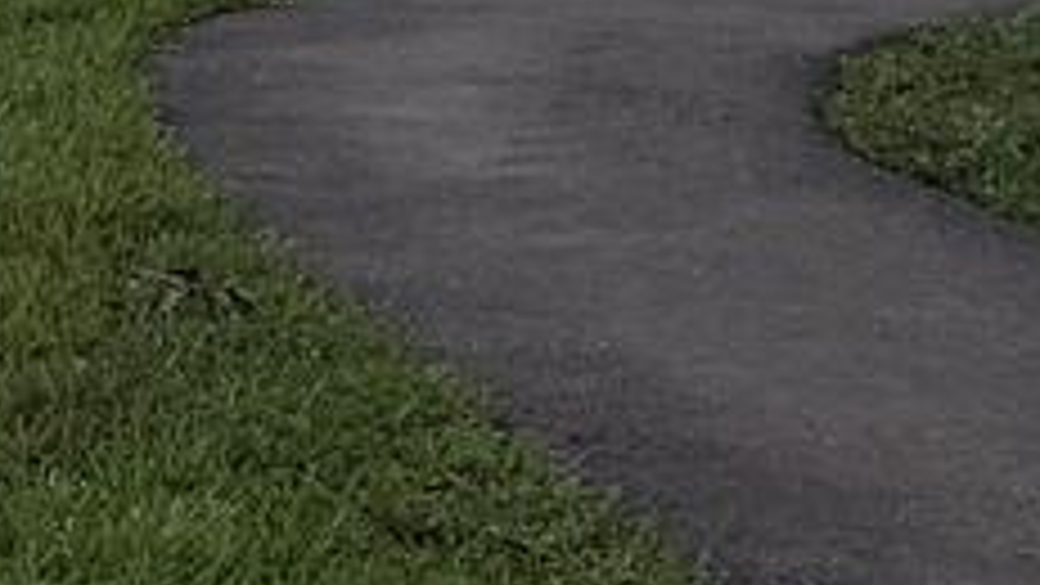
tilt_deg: -3.3
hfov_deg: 10.2
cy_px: -486
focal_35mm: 181
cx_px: -1504
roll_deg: -0.2
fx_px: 4992
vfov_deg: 6.6
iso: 80
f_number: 1.78
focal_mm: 6.76
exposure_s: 1/6711
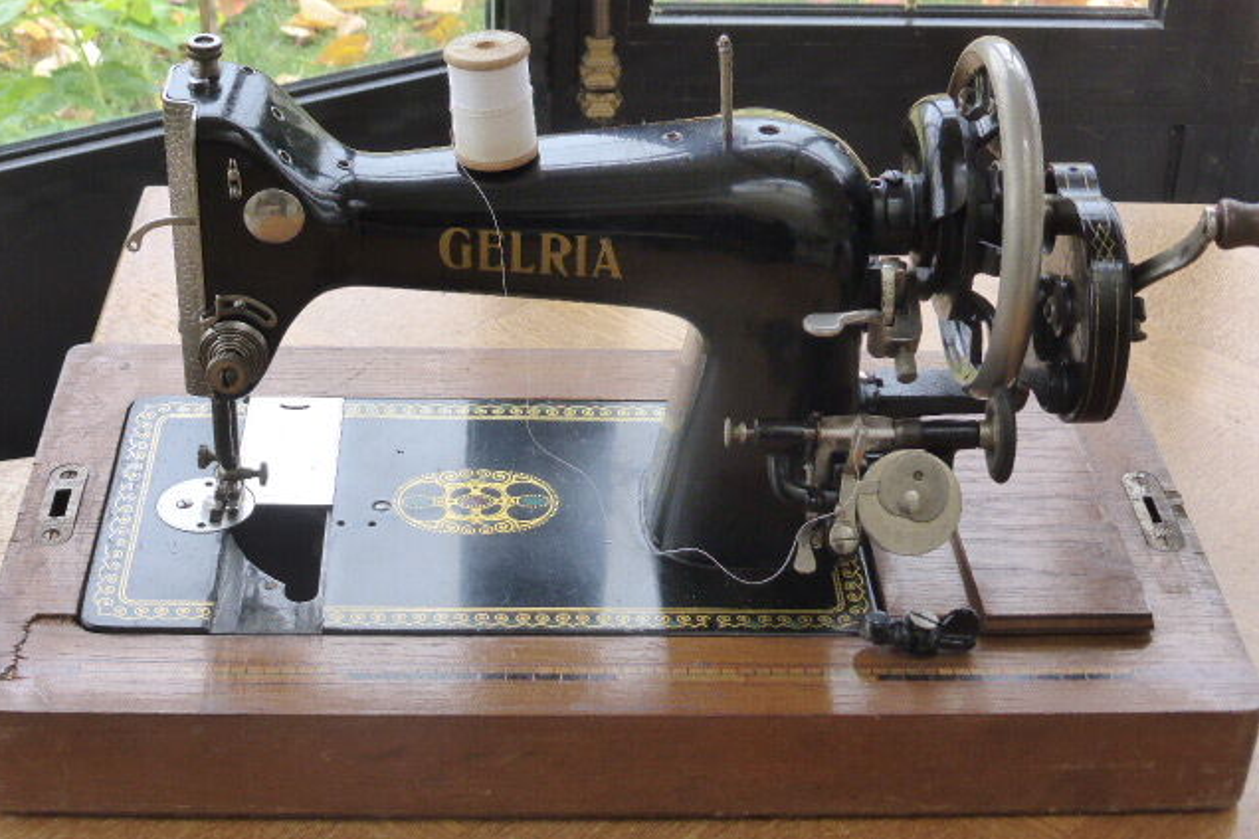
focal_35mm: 68
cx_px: 628
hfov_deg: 29.7
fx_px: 2378
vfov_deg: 20.0
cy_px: 441
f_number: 4.8
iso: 400
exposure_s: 1/50
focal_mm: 11
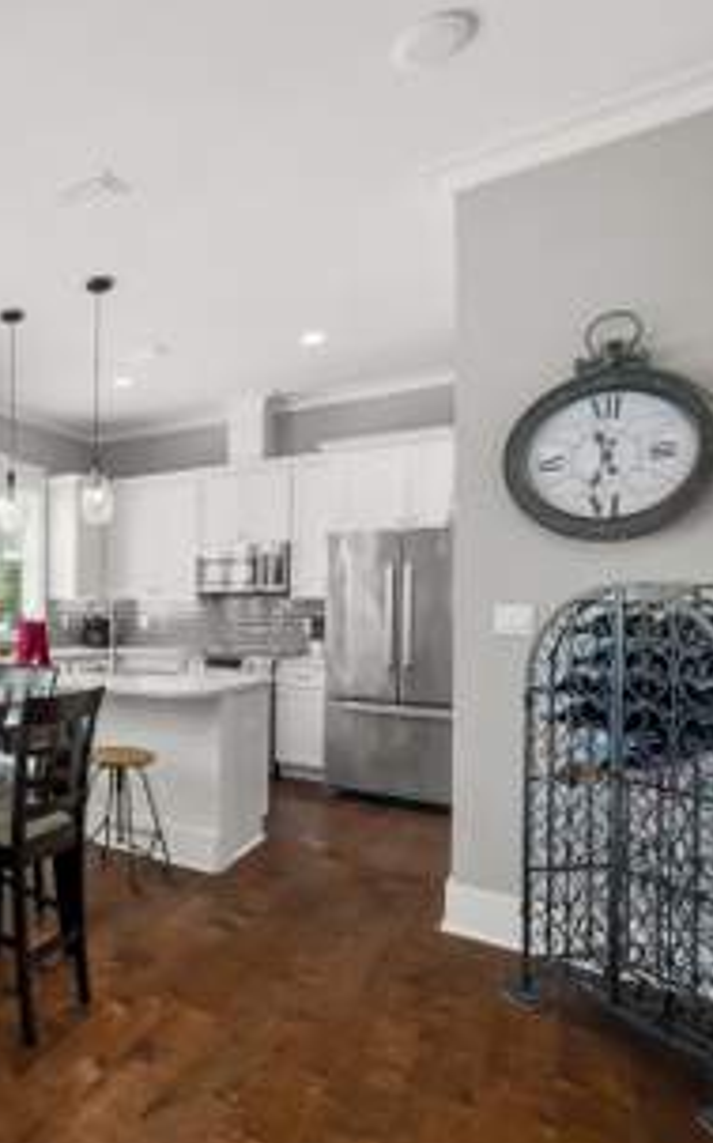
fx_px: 654
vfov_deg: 82.3
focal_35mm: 21
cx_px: -4
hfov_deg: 47.3
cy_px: 598
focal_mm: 13
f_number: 9
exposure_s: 1/4
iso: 400
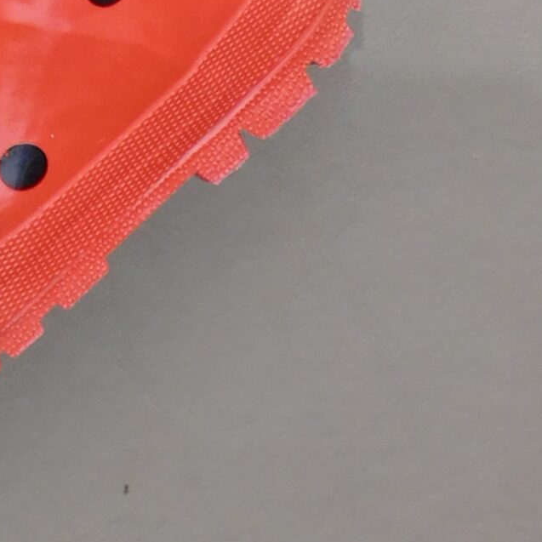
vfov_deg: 11.5
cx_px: -197
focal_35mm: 142
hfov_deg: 11.9
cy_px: -419
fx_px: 2515
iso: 125
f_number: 3.6
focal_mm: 7.1
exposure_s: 1/640
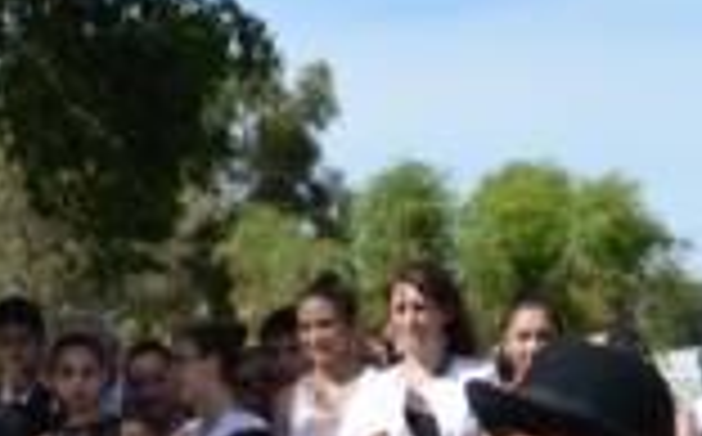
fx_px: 2713
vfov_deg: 8.8
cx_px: 664
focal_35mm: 142
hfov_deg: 14.6
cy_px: 778
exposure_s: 1/250
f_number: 8
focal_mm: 24
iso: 110
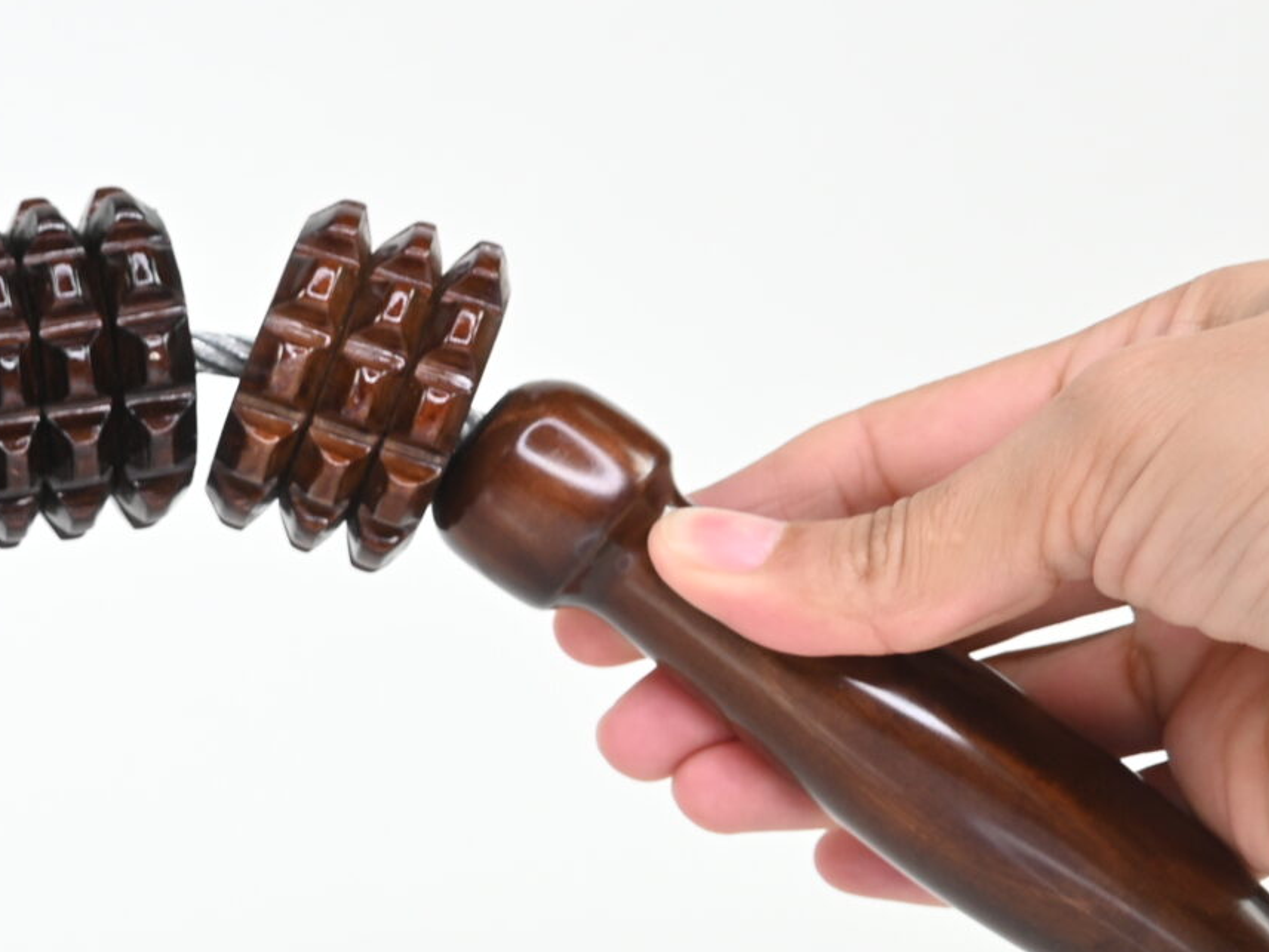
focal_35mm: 69
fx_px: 2529
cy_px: 856
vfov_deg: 20.9
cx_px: -494
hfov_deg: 23.8
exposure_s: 1/30
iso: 110
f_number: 5
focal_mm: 16
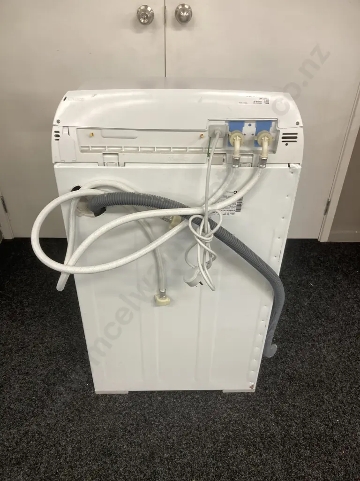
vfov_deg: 63.4
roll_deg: -2.2
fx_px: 388
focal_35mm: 28
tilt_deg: -35.9
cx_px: 180
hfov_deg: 49.7
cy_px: 240
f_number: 1.8
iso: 64
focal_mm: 3.99
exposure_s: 1/50
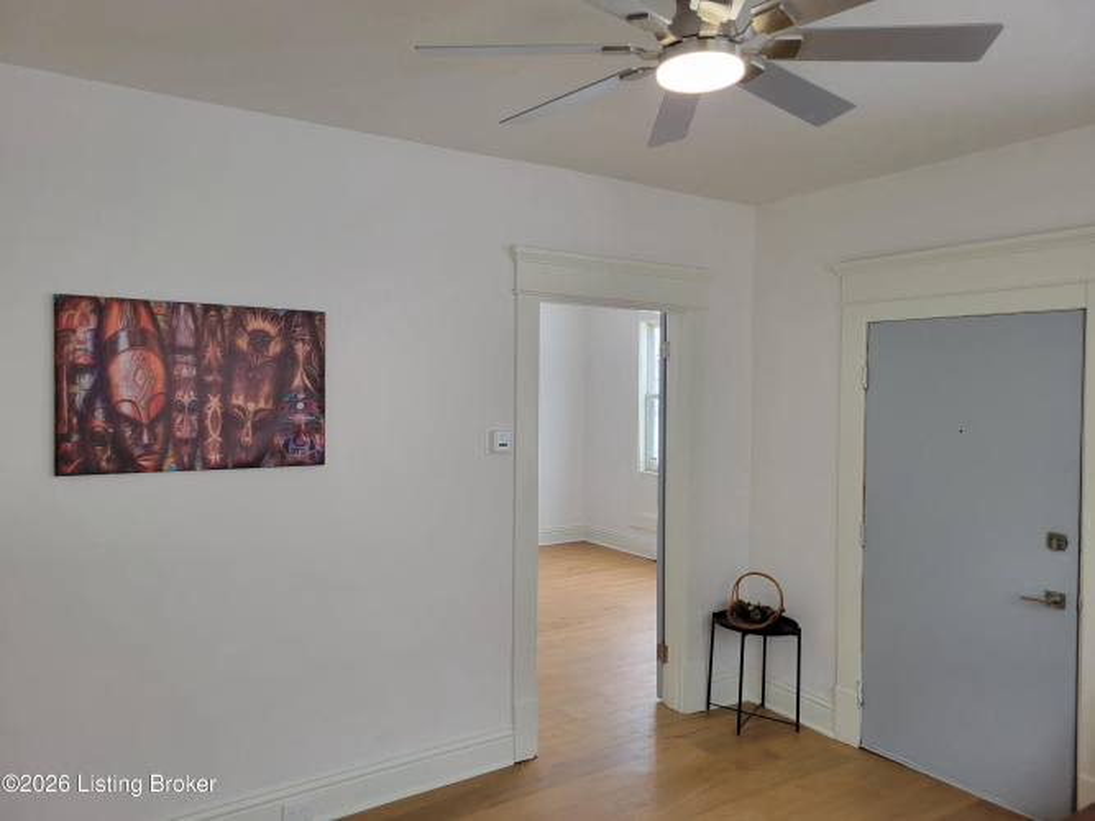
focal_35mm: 26
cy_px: 410
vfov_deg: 53.0
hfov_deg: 67.3
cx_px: 548
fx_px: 822
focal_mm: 5.4
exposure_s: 1/120
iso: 64
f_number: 1.8
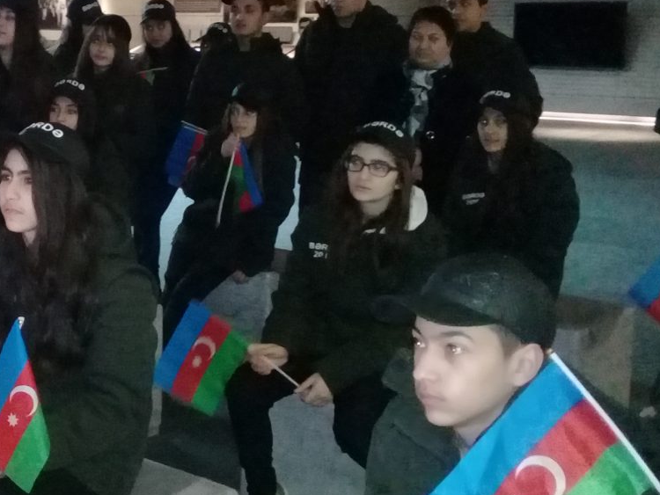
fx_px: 1182
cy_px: 179
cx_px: 62
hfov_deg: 29.8
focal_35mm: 62
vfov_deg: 23.6
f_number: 2.2
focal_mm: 3.3
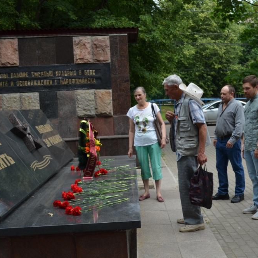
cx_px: 176
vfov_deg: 36.1
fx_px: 396
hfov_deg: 35.6
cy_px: 131
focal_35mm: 47
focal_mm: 24
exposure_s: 1/160
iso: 200
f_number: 6.3
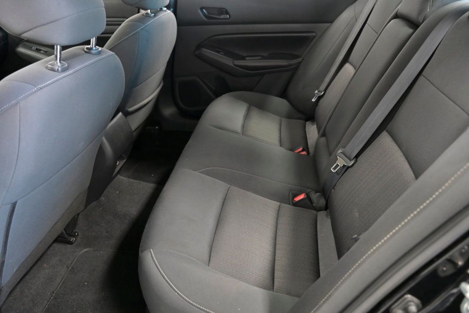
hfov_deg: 65.5
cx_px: 234
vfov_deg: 46.4
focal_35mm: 28
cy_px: 156
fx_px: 365
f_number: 4.5
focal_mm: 28
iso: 2500
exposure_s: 1/100
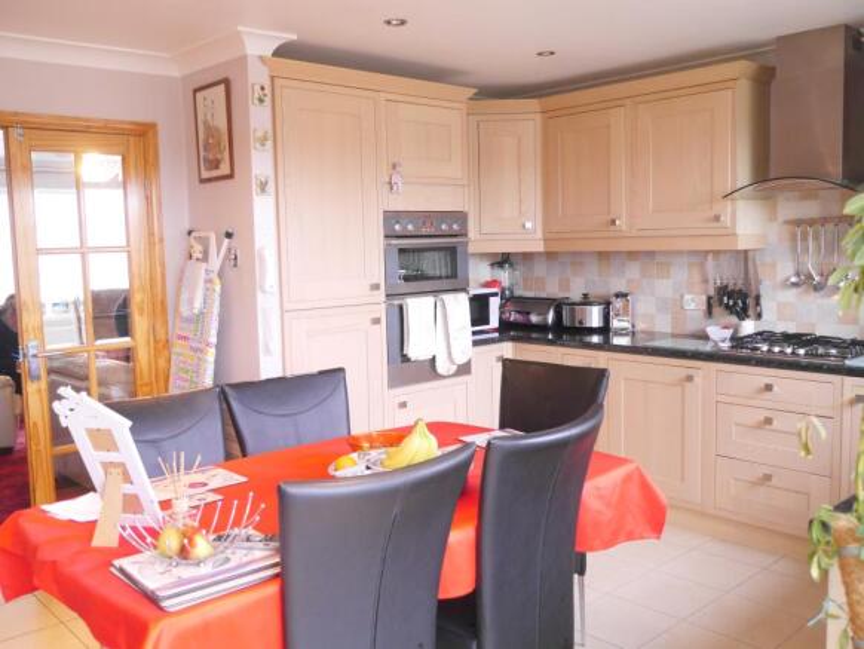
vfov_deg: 44.2
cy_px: 324
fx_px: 799
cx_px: 432
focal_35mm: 32
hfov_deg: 56.8
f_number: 3.6
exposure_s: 1/60
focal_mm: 16
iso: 1600
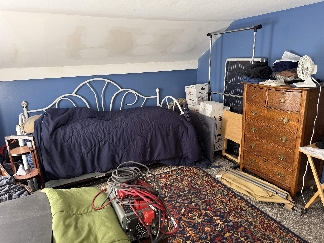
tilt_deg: -13.5
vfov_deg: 56.8
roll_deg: +2.9
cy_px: 122
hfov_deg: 71.6
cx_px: 162
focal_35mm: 24
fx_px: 225
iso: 200
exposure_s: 1/61
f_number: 1.78
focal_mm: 6.76
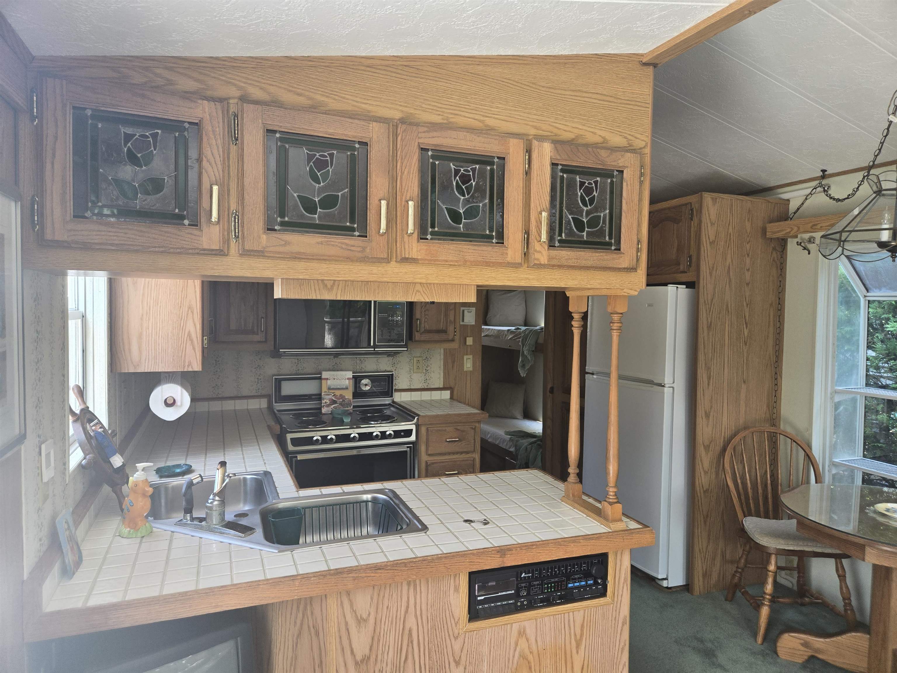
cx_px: 448
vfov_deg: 58.9
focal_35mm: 23
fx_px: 596
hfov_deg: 73.9
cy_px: 336
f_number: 1.8
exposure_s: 1/180
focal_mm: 5.4
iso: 100
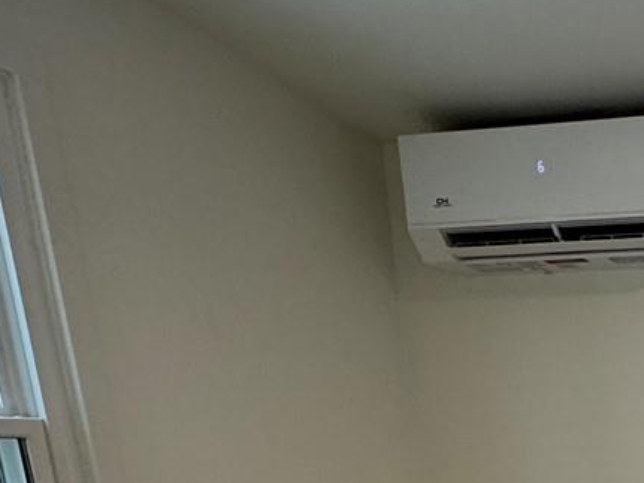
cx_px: 831
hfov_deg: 29.7
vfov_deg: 22.9
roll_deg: +0.1
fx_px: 967
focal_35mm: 52
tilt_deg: -14.1
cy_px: 721
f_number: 2.2
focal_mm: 2.22
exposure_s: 1/120
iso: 200
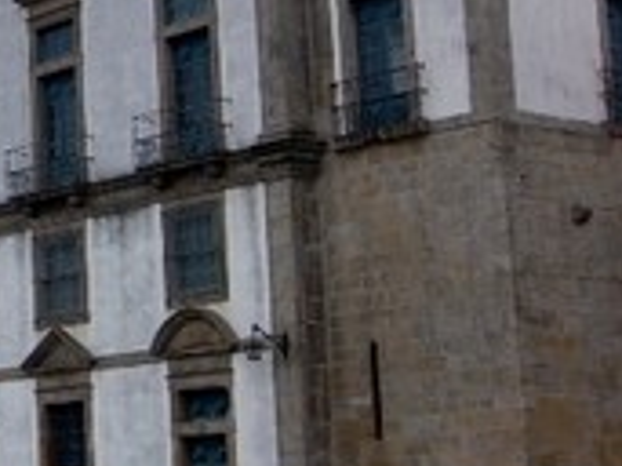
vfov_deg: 12.3
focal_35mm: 120
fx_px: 2155
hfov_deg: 15.4
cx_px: -244
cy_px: 89
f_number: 3.6
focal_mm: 7.2
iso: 100
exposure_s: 1/200
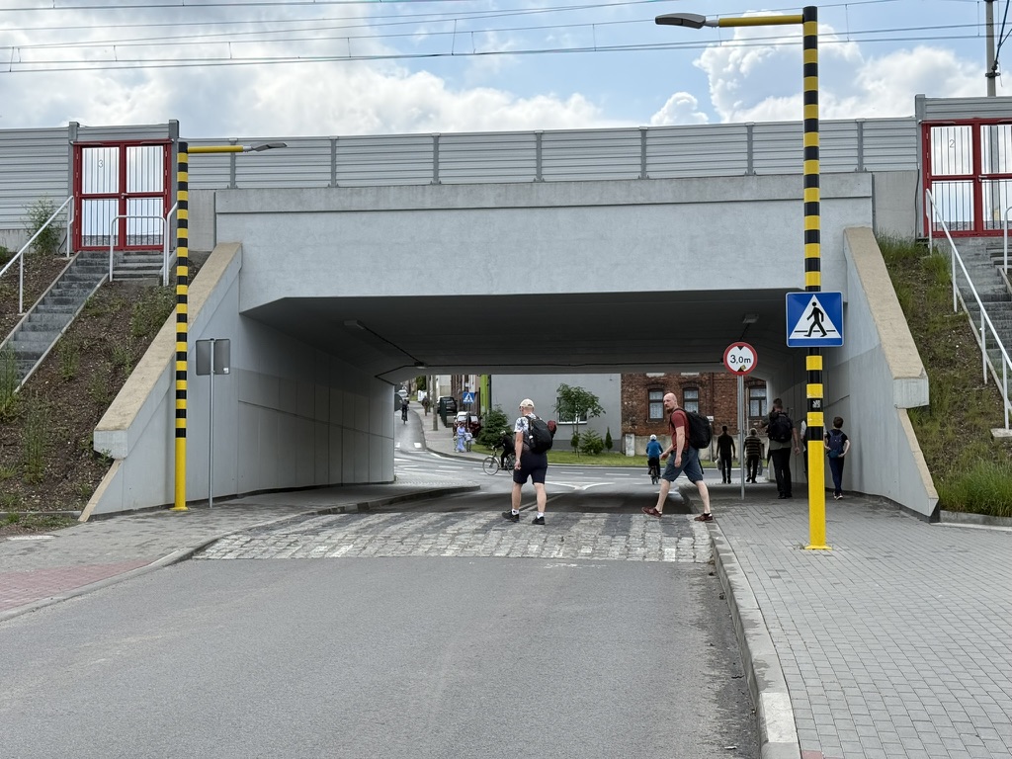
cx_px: 506
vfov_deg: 30.3
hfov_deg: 39.7
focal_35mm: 48
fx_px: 1403
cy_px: 380
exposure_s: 1/3378
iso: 100
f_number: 1.78
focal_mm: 6.76
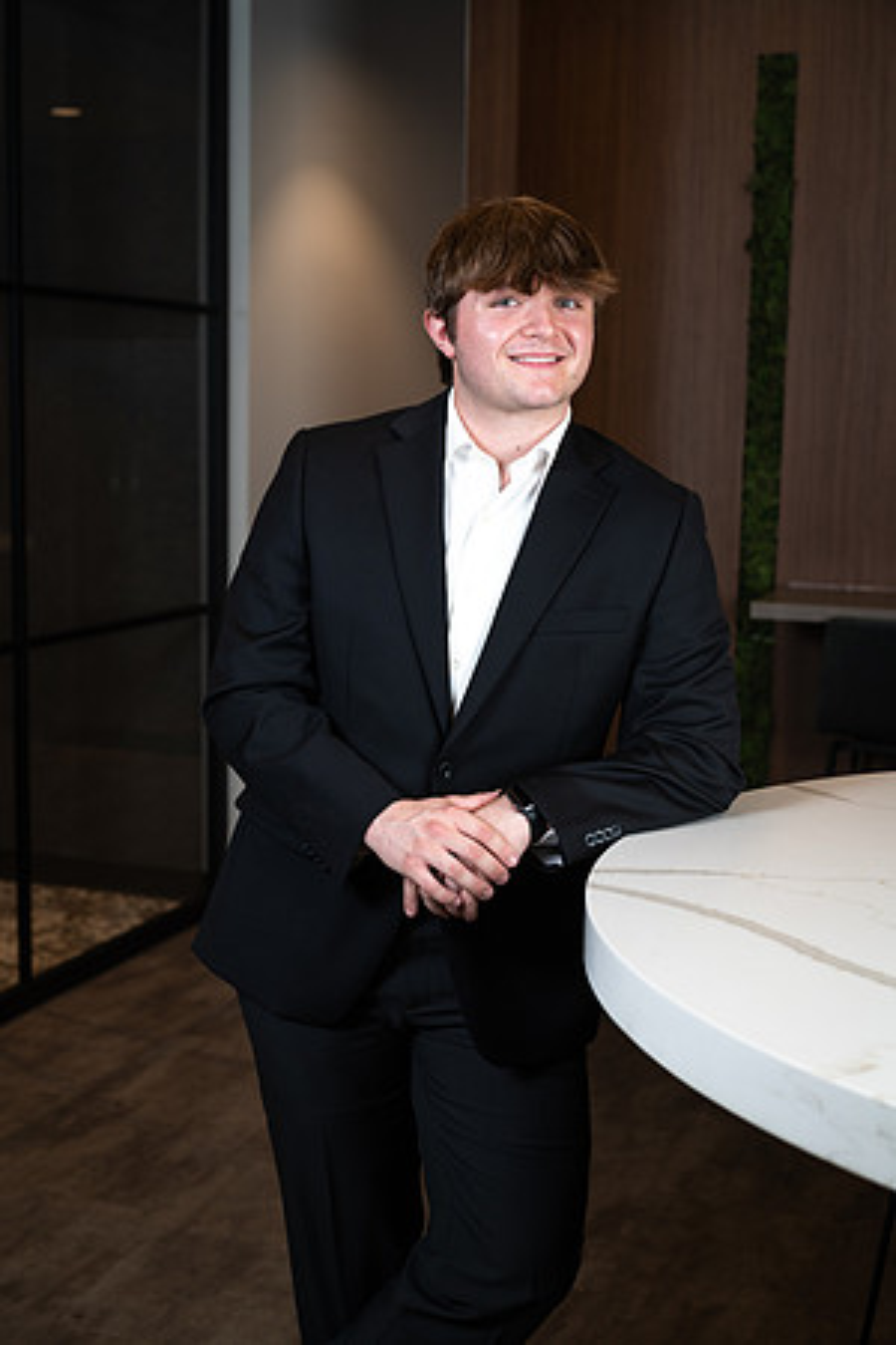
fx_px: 1867
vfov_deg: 39.6
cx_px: 448
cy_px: 672
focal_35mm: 50
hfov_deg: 27.0
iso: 100
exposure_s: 1/125
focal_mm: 50
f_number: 4.5
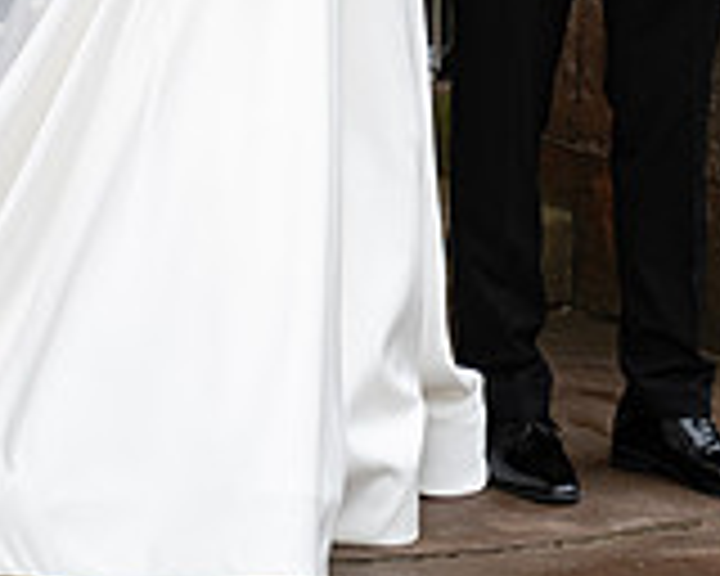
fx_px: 5199
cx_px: 256
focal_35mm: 244
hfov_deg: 7.9
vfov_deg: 6.3
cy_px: -151
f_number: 3.5
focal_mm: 70
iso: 200
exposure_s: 1/200
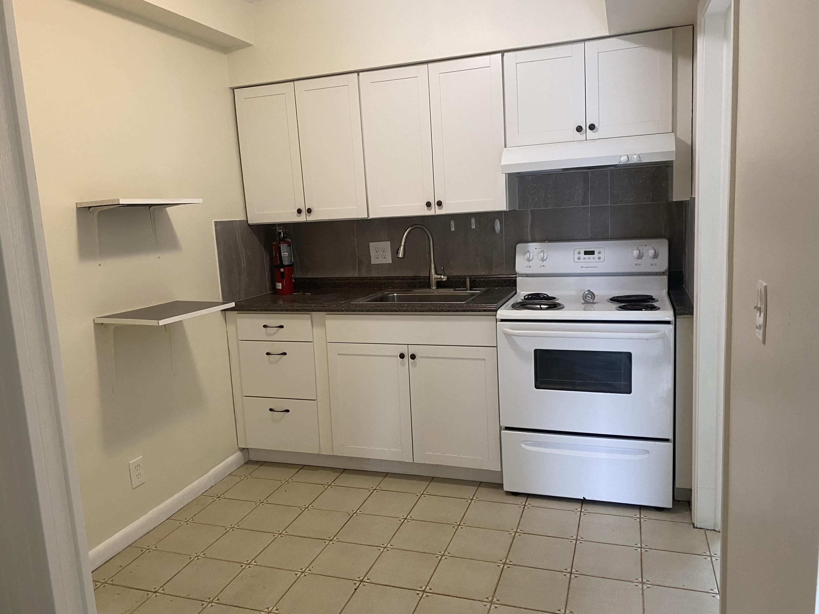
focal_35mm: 26
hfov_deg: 67.3
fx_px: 615
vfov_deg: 53.1
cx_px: 410
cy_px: 307
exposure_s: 1/60
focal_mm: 4.25
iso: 160
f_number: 1.8
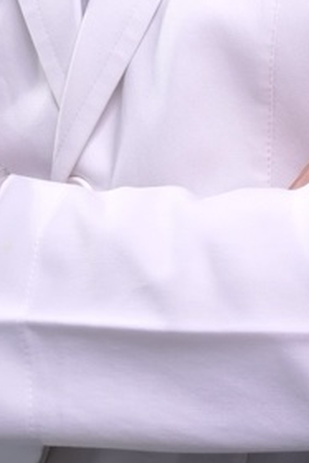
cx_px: 281
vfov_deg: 10.5
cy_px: -288
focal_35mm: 187
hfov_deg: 7.3
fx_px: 2399
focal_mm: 43.6
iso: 320
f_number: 9
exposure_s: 1/160
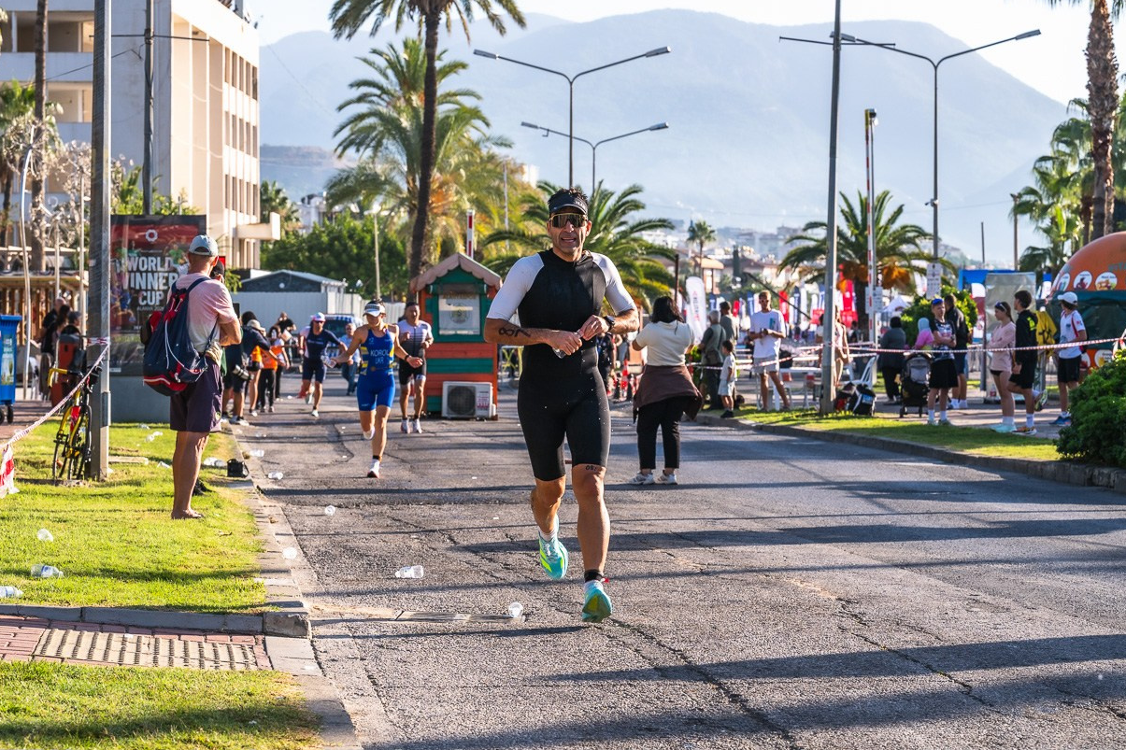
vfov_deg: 13.3
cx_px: 533
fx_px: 3221
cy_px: 391
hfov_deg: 19.8
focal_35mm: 103
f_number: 8
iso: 320
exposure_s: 1/640
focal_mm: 97
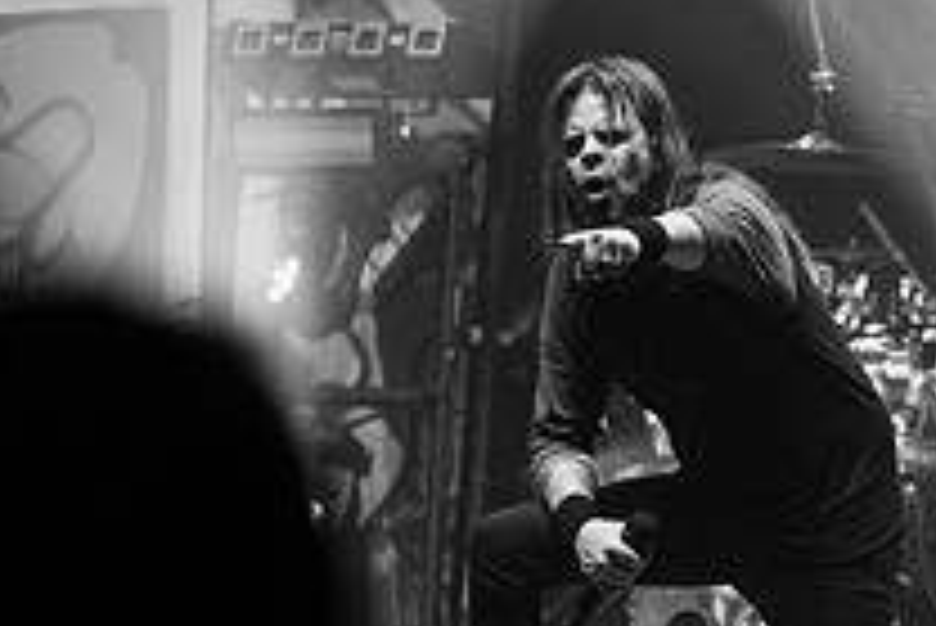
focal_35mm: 290
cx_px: 658
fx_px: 7545
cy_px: 169
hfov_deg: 7.1
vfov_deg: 4.7
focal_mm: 95
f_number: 3.2
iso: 2500
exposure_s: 1/320
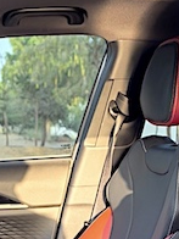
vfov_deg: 21.8
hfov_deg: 18.4
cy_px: 318
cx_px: 54
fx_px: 552
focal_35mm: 80
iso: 50
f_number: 2
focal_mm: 8.5
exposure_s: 1/100
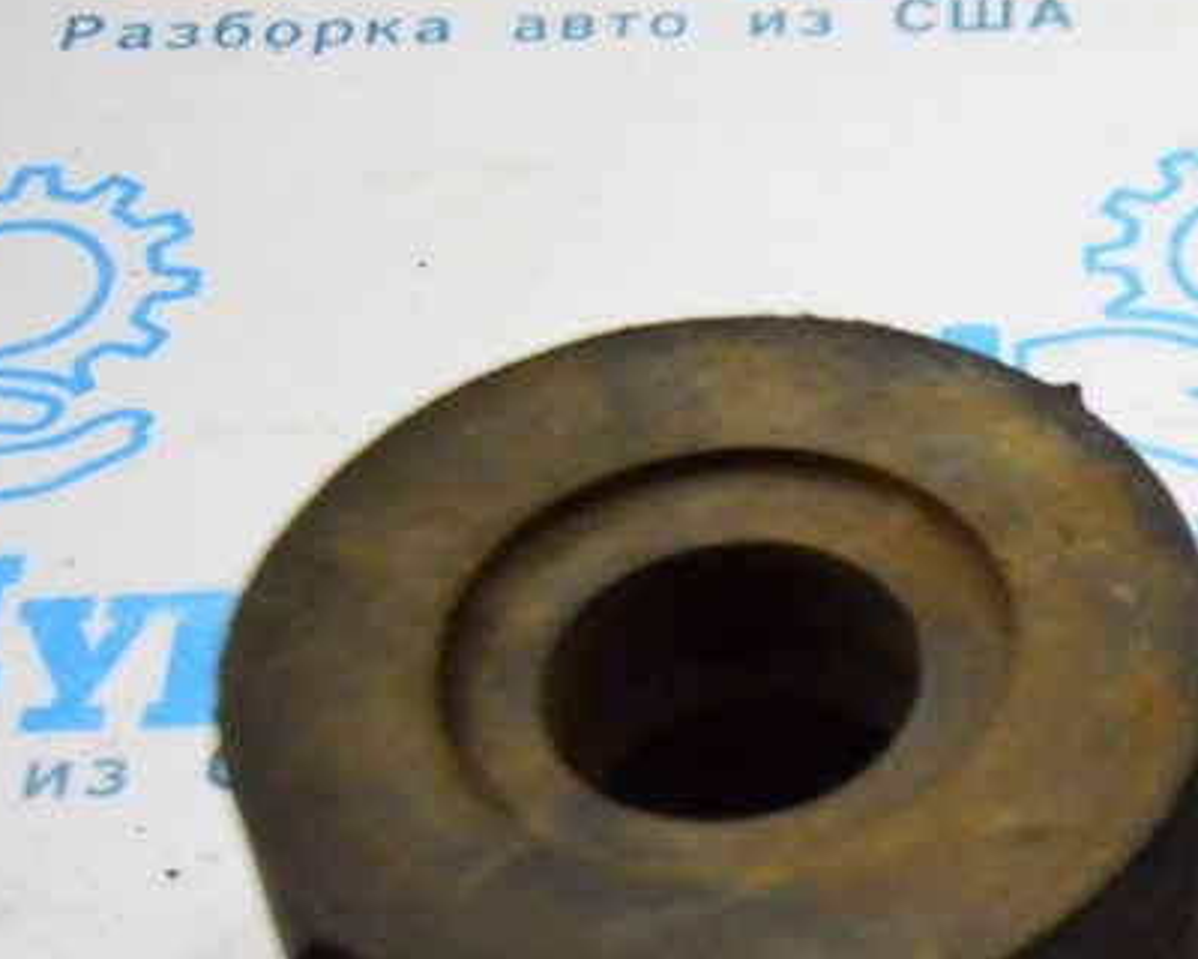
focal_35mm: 97
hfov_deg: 18.7
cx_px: 1441
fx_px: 3446
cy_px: 808
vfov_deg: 15.7
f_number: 4
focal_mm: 27
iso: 3200
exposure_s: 1/320
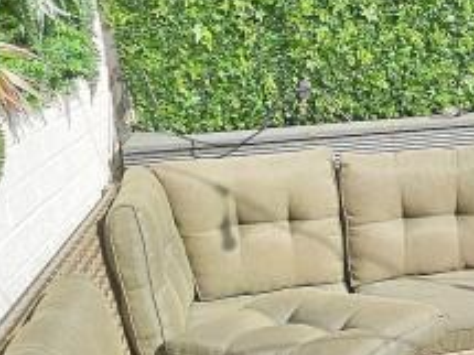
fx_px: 848
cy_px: 185
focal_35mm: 62
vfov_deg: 23.6
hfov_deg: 26.6
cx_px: 608
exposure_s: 1/912
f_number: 2.2
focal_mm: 1.7
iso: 32
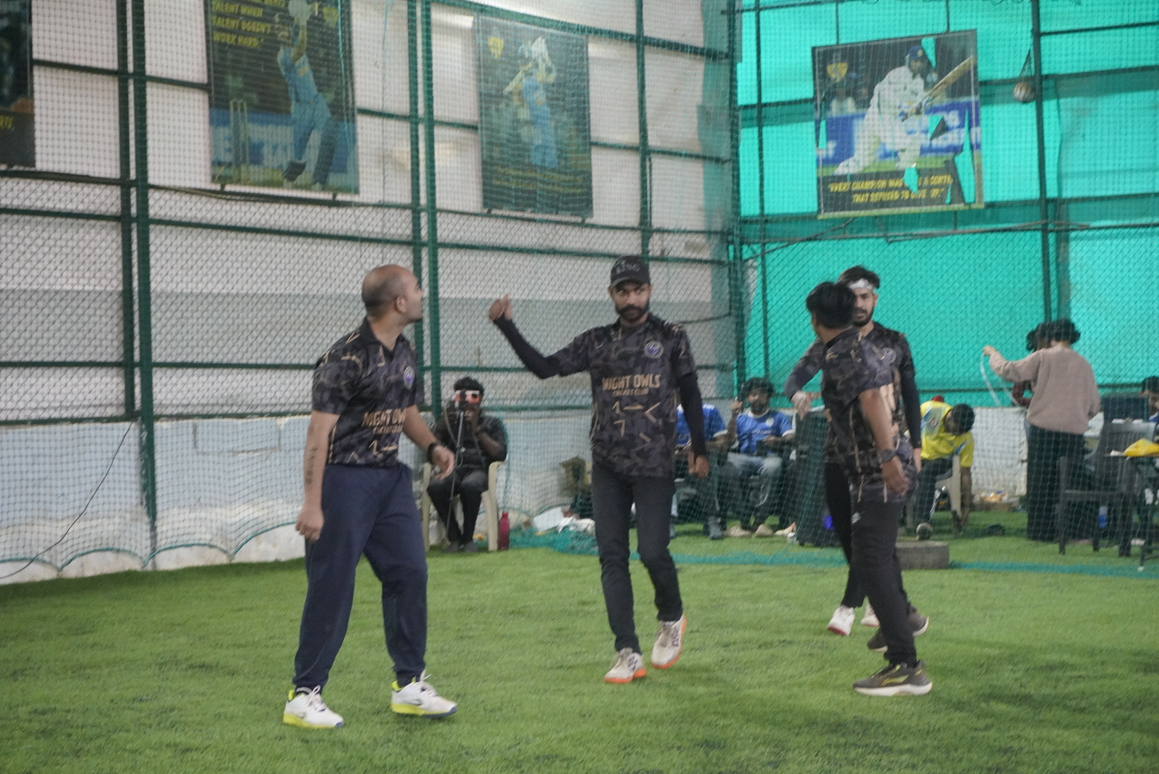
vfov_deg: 18.2
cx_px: 580
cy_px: 387
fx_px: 2416
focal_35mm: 75
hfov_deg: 27.0
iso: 5000
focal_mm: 50
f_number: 5.6
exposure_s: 1/200
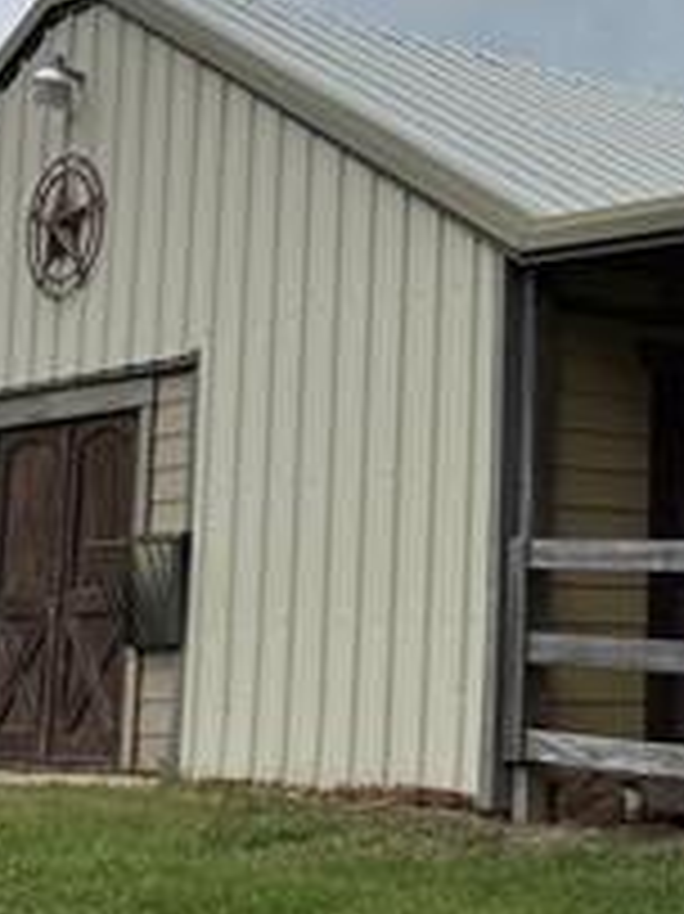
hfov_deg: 15.6
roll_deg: -0.5
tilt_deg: +8.3
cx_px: 828
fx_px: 2400
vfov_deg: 21.5
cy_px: 356
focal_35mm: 91
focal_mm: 6.76
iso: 80
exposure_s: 1/5348
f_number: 1.78
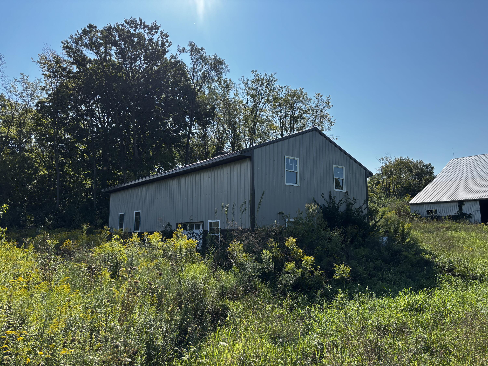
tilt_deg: +4.1
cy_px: 183
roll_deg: +2.9
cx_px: 244
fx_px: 367
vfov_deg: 53.1
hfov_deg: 67.3
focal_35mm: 26
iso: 50
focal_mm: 5.96
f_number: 1.6
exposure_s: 1/3311
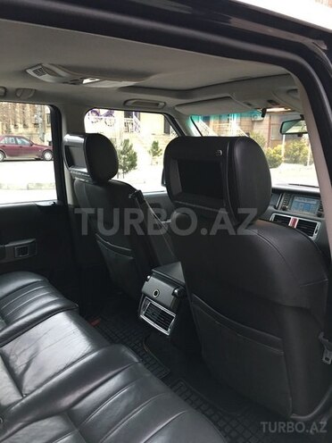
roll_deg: -1.1
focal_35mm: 29
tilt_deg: -12.4
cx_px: 166
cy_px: 222
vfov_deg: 61.7
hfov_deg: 48.2
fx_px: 371
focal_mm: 4.15
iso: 125
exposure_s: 1/33
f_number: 2.2
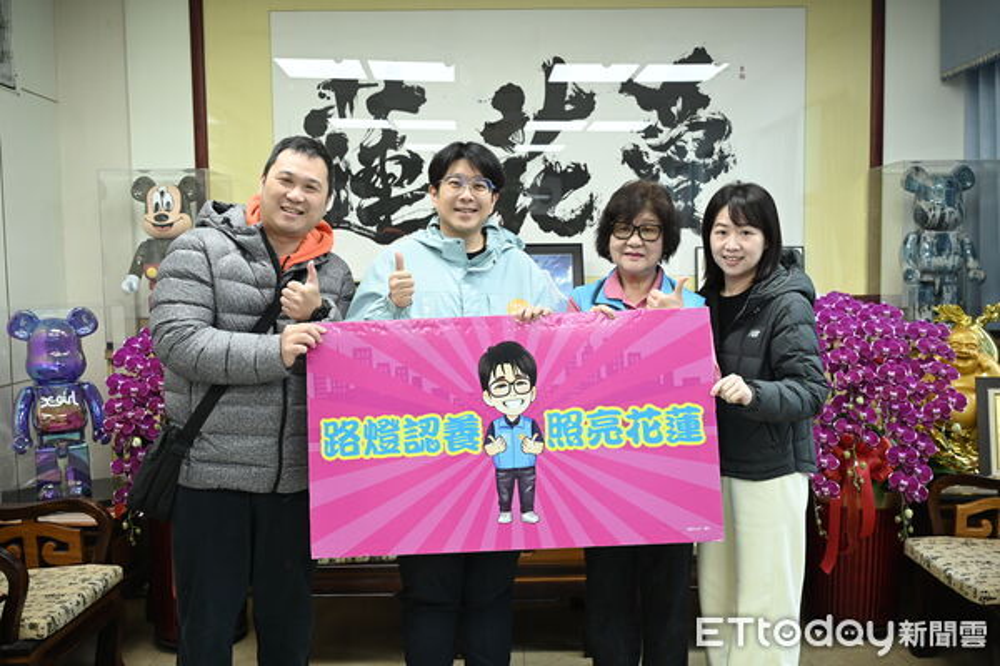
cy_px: 333
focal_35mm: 34
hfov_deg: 56.5
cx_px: 500
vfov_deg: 39.4
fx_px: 930
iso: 2000
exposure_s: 1/200
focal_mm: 33.5
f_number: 4
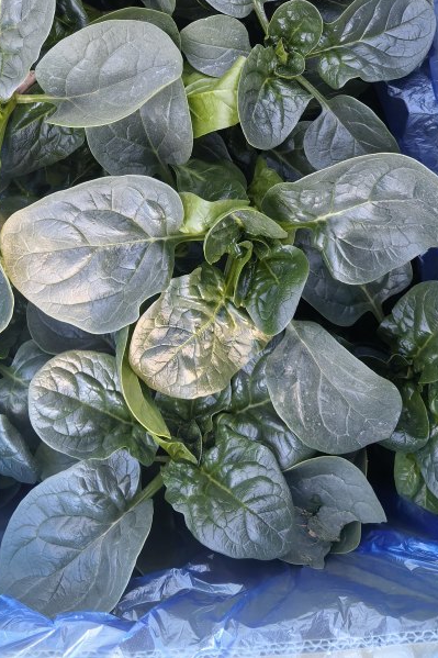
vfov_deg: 37.2
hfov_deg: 26.8
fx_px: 913
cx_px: 144
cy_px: 73
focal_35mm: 50
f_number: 1.9
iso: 50
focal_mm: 5.52
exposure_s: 1/291
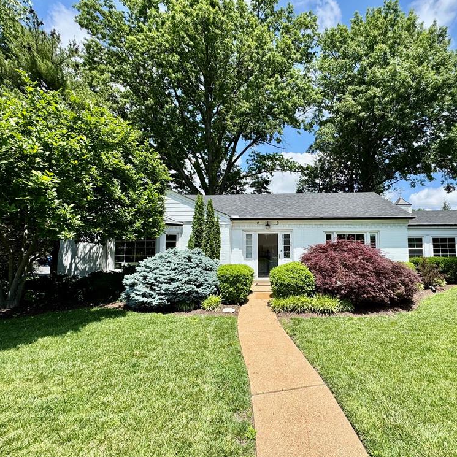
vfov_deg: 84.0
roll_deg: +0.0
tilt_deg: +4.5
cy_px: 231
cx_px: 283
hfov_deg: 82.5
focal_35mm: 17
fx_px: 254
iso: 40
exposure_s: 1/1217
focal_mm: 2.22
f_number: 2.2
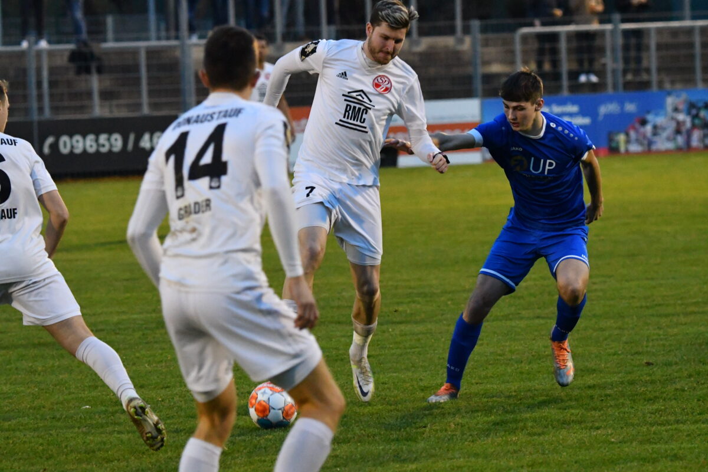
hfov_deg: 6.9
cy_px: 236
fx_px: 5900
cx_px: 354
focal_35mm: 300
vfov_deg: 4.6
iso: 9000
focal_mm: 200
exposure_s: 1/500
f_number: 5.3
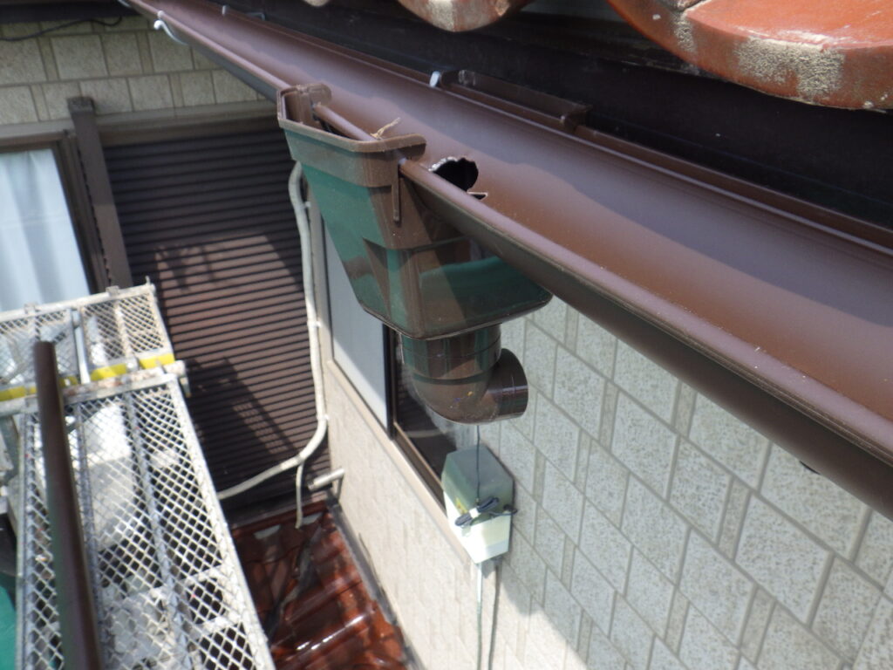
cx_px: 446
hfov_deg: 63.4
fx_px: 722
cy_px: 335
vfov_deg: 49.7
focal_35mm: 28
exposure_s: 1/250
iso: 125
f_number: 4.2
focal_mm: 5
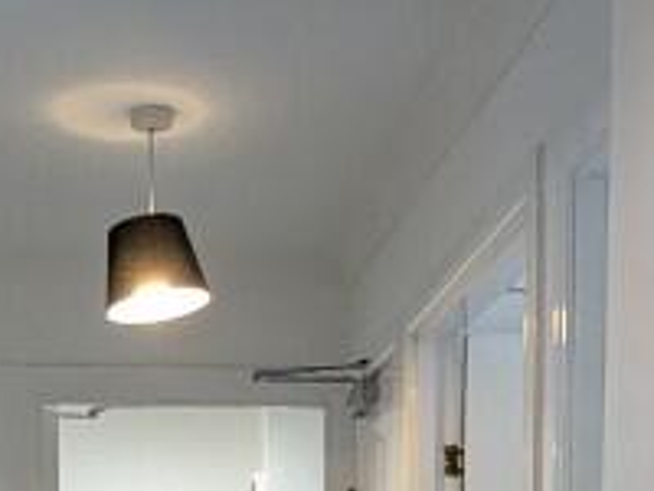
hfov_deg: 23.6
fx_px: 1549
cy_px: 835
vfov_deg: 15.8
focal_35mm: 82
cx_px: 183
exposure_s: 1/50
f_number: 2.2
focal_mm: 2.35
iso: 139
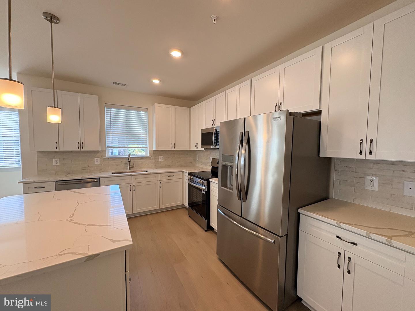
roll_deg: +0.4
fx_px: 168
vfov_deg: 85.7
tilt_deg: -3.0
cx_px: 208
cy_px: 156
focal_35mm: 14
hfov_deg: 102.1
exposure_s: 1/120
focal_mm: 2.22
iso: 100
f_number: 2.2
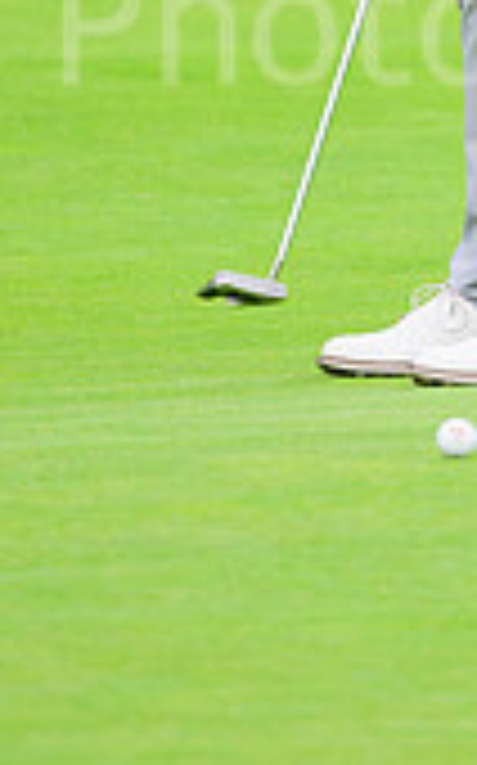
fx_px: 22460
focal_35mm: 1078
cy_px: -158
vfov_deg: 2.0
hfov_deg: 1.2
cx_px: 558
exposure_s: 1/1250
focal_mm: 400
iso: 1000
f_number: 5.6
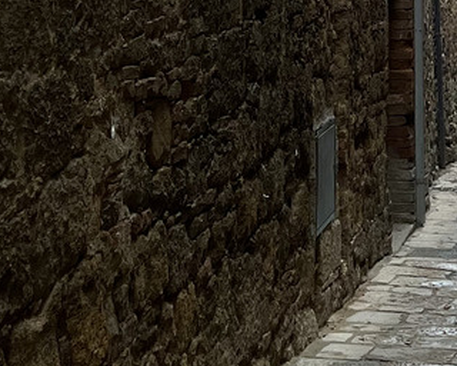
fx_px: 1718
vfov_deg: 11.8
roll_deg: +1.0
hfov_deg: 14.7
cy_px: -116
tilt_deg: +2.3
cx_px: 540
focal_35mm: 127
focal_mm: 5.7
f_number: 1.5
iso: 50
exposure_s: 1/1252
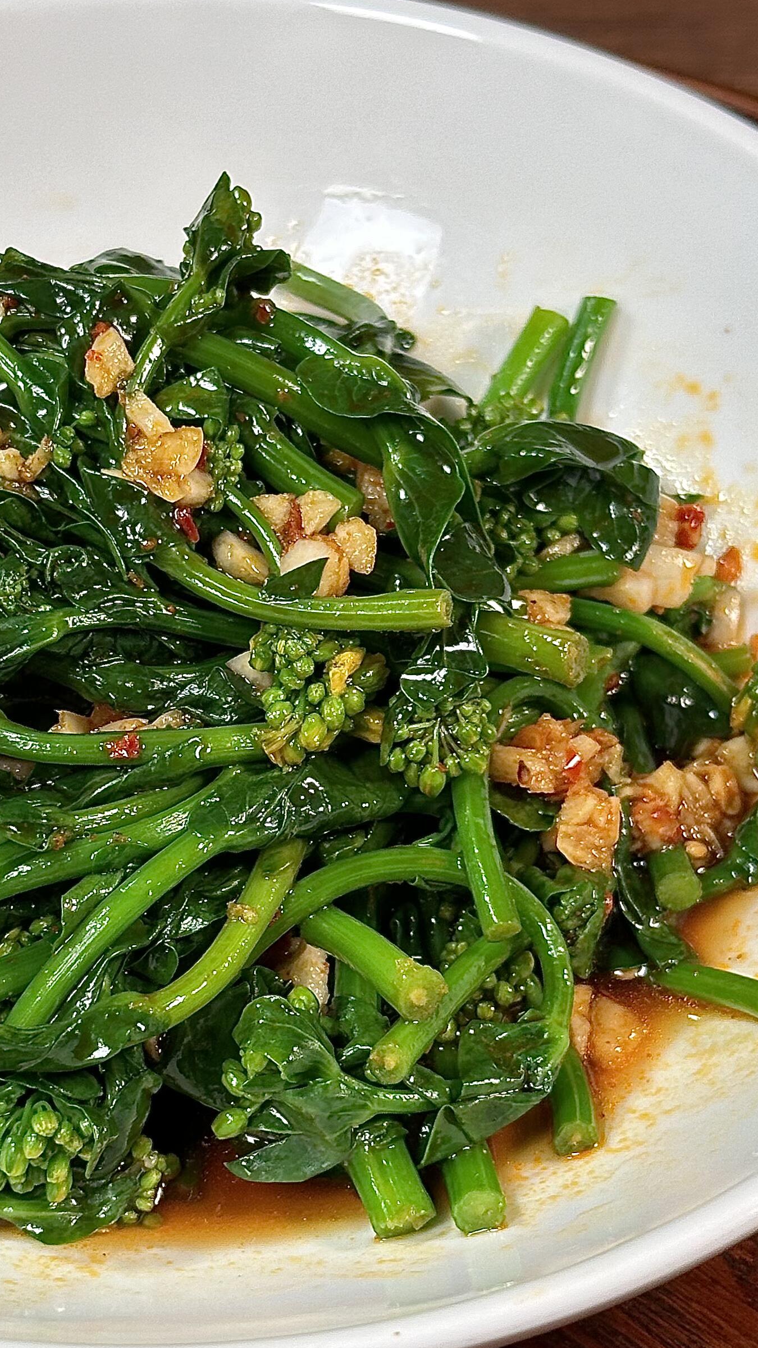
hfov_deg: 22.5
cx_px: 256
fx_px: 1894
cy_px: 677
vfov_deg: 39.2
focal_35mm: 53
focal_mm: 6.86
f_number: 1.78
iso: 40
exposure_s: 1/105
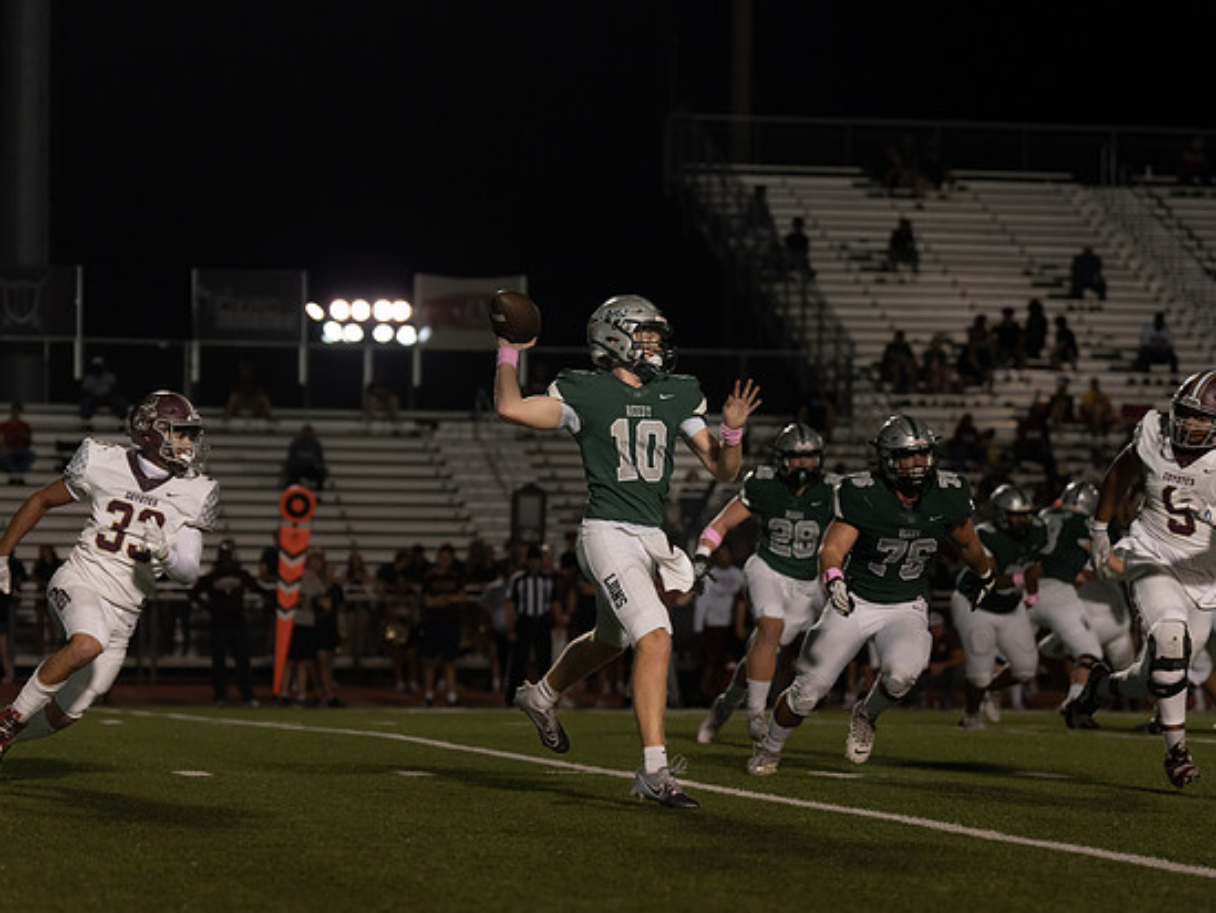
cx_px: 595
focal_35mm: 139
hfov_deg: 14.2
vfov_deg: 10.7
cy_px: 543
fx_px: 4884
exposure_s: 1/1000
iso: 1000
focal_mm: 104
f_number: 2.8
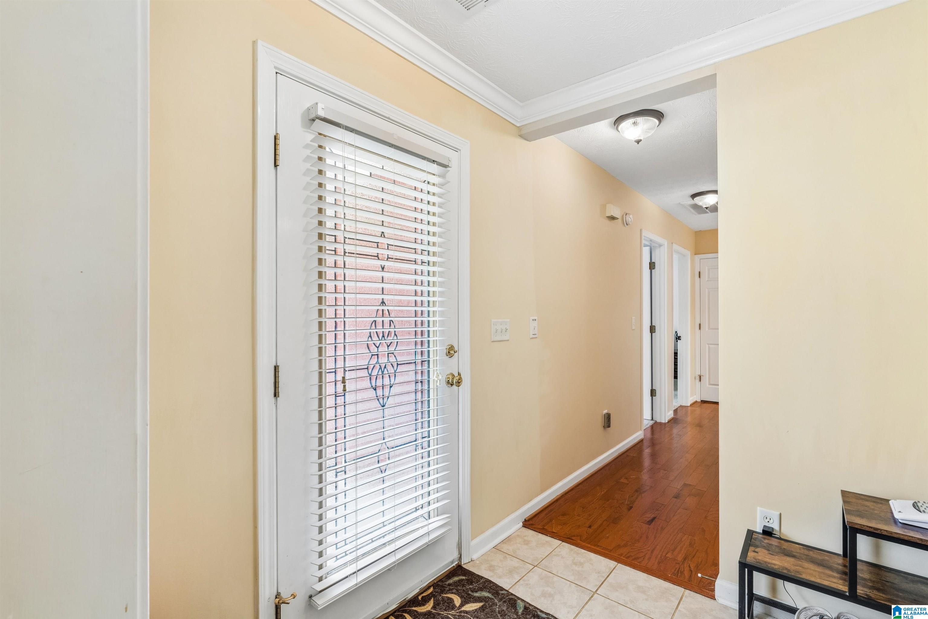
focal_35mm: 16
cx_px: 464
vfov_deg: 73.7
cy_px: 310
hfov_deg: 96.7
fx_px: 412
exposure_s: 1/8
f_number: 13
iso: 400
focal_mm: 16
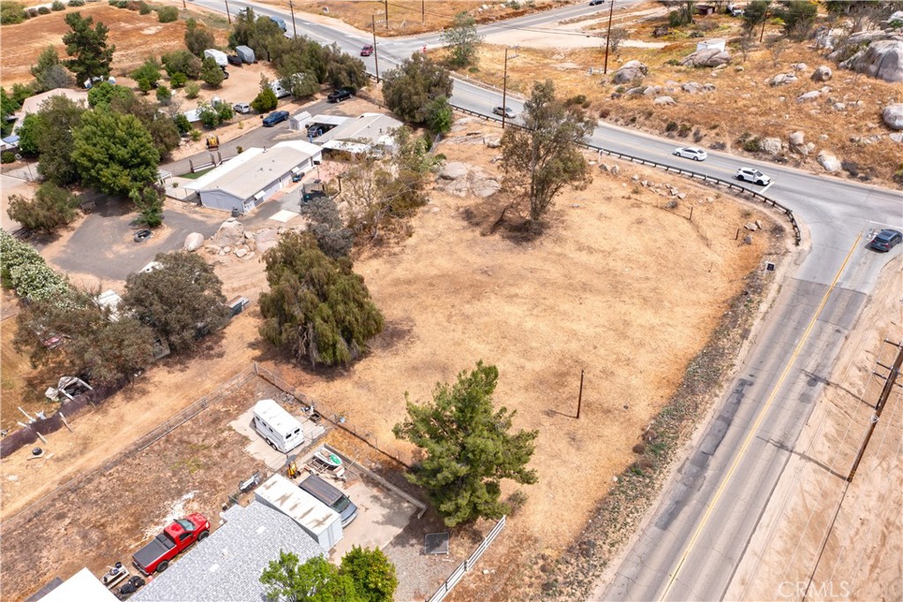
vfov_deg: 46.4
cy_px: 301
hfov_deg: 65.5
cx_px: 452
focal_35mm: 28
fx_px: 702
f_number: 5.6
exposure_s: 1/500
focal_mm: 10.26
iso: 100
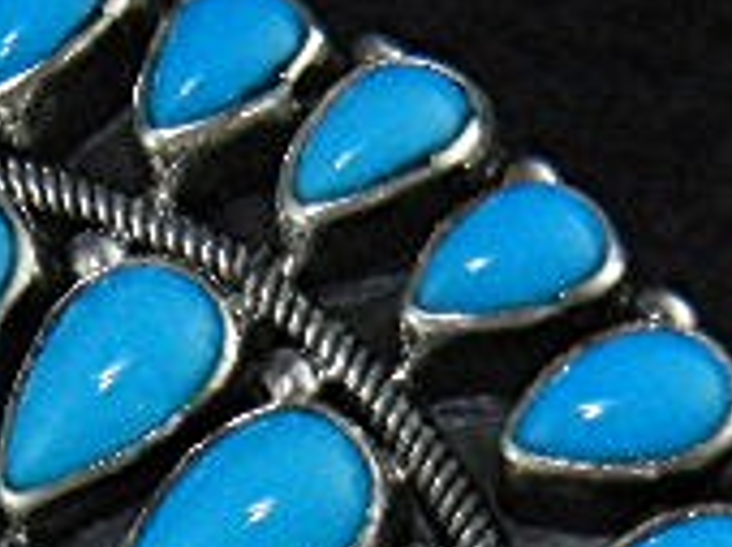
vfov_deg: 4.4
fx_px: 7095
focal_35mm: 336
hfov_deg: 5.9
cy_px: 784
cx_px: -17
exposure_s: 1/30
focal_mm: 16
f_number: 8.8
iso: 800
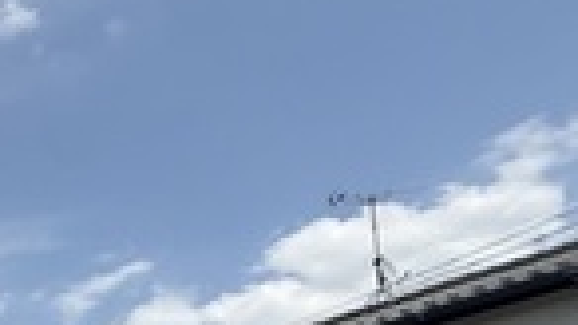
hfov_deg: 26.5
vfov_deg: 19.1
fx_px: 766
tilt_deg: +7.7
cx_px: -333
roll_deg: -0.3
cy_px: 559
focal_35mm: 50
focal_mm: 2.22
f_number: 2.2
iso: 50
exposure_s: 1/2717
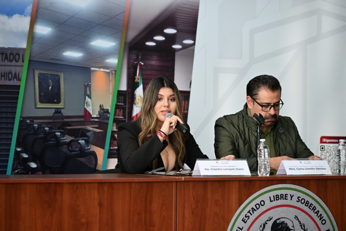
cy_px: 116
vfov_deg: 11.4
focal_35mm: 120
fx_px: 1153
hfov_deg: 17.1
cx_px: 173
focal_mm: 120
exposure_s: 1/125
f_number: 4
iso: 1000
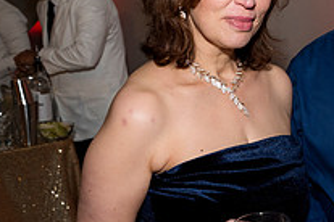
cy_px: 63
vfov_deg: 15.1
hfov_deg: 21.2
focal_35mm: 90
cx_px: 394
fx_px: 835
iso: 800
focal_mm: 31
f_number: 5
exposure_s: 1/125
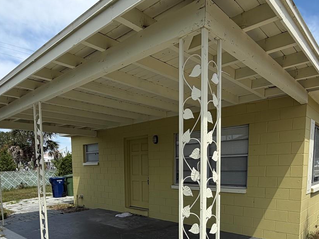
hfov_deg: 65.3
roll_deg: +1.8
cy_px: 194
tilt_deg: -5.7
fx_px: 249
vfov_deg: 48.2
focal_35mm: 27
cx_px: 149
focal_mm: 2.22
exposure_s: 1/888
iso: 20
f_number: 2.2
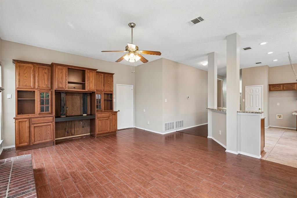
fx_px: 132
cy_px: 99
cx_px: 148
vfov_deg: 73.7
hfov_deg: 96.8
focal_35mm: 16
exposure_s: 1/8
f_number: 8
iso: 400
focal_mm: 16
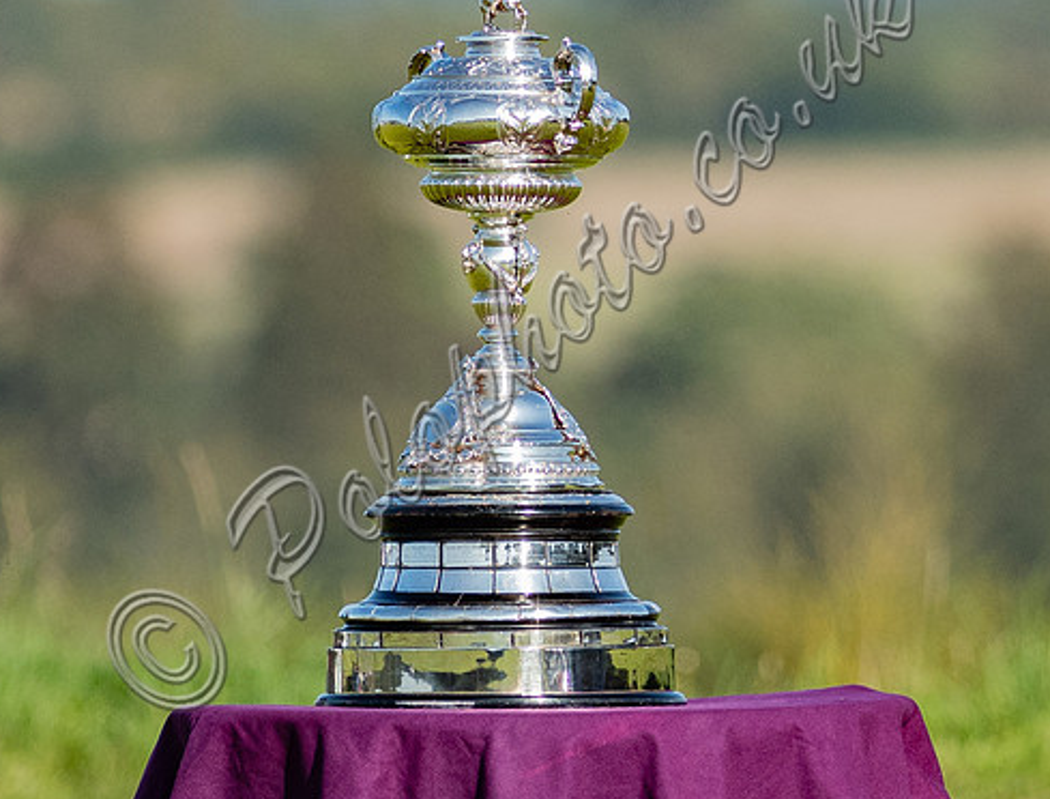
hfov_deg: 1.4
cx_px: 645
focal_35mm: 1417
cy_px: 429
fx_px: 43204
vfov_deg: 1.1
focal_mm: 300
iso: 320
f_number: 3.2
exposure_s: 1/4000
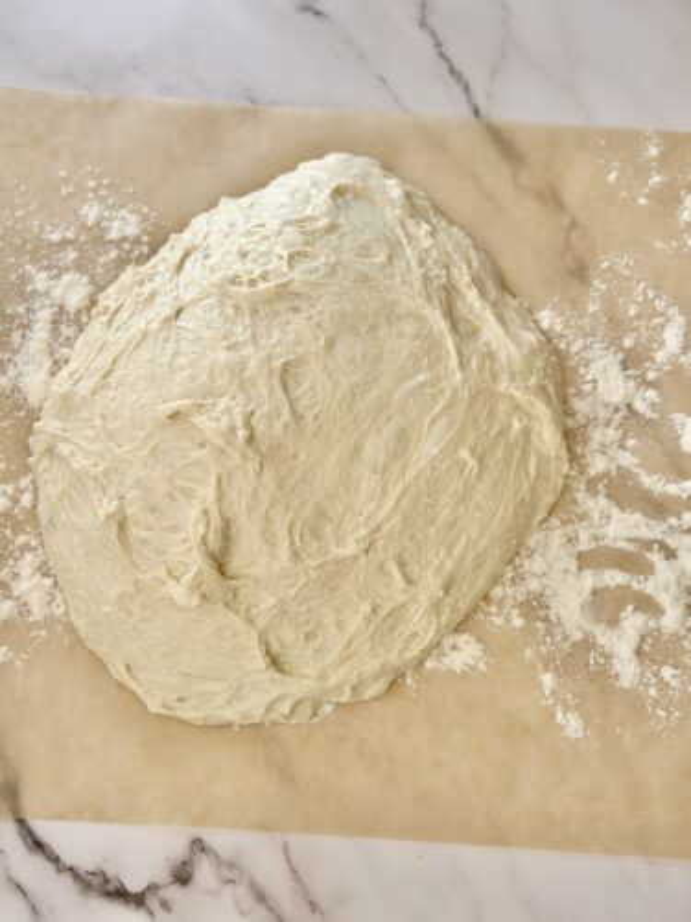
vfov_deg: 39.7
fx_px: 1278
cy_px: 461
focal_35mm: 48
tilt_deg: -81.1
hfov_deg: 30.3
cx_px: 346
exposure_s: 1/407
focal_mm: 6.86
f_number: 1.78
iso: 80
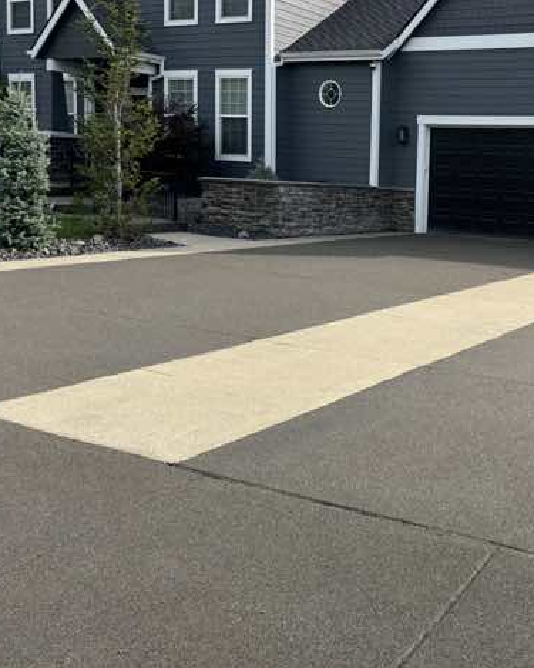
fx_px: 790
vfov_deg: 45.7
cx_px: 483
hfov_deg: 35.1
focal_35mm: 40
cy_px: 289
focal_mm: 6.76
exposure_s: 1/2710
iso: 80
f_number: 1.78
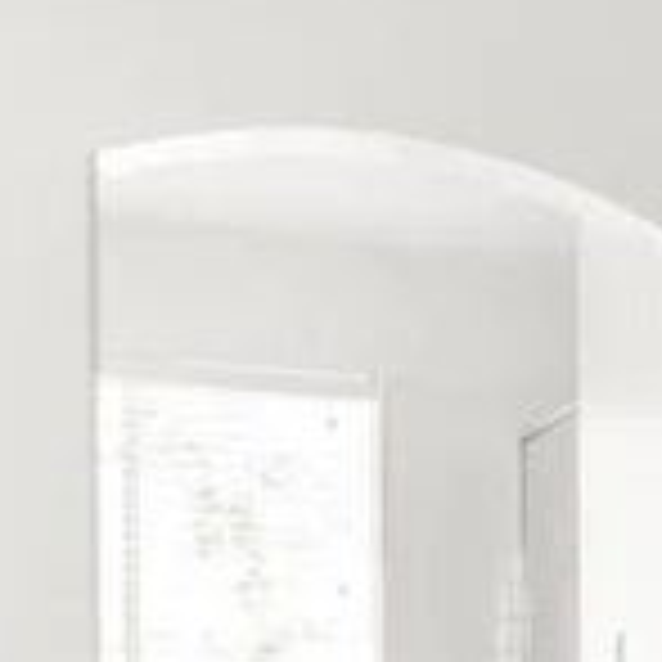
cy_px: 714
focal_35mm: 83
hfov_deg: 13.4
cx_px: 1707
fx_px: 1796
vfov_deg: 20.0
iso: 100
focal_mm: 14
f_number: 9
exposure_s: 1
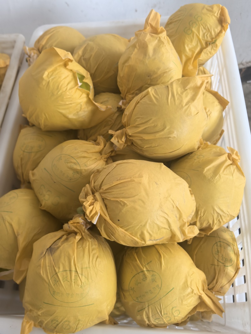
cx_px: 126
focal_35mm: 27
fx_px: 261
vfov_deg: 65.3
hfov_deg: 51.3
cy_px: 167
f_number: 2
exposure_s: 1/100
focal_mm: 5.75
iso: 80
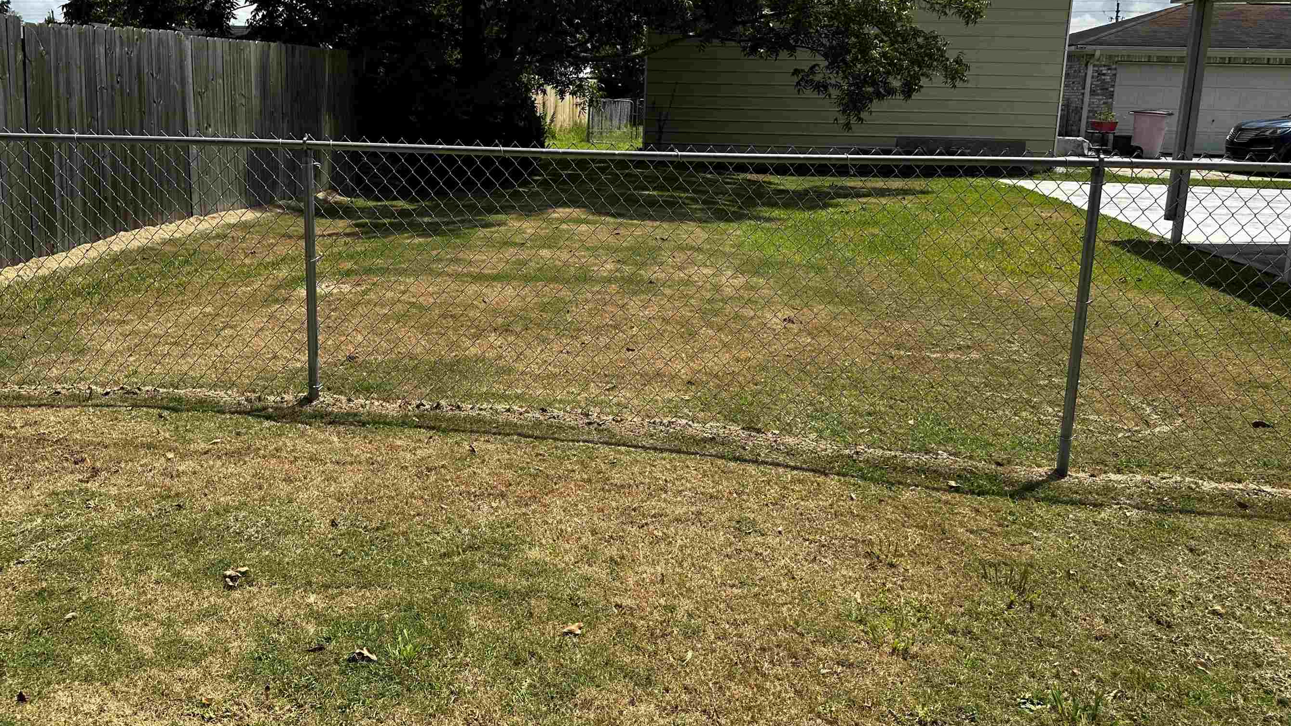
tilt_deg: -10.9
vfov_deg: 38.9
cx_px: 609
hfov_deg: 64.3
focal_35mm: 30
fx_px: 1027
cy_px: 312
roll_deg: -3.4
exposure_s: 1/4184
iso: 80
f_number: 1.78
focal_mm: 6.86
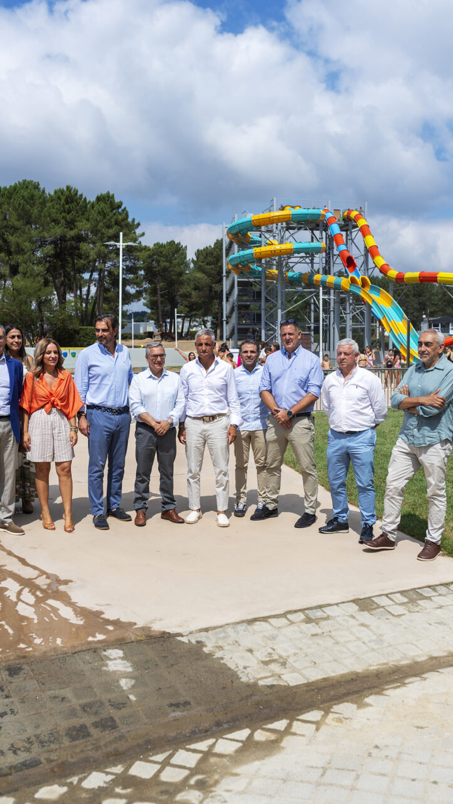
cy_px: 399
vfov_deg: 54.0
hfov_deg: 32.0
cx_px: 224
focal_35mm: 37
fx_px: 790
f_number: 4
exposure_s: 1/2000
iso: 100
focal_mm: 35
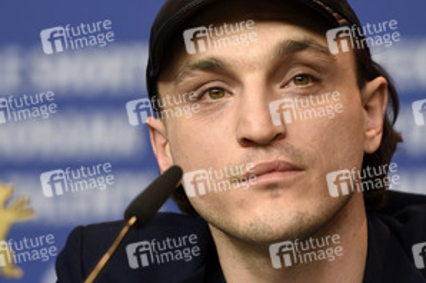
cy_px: 144
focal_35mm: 454
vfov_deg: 3.0
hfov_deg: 4.5
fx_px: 5366
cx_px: 182
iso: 640
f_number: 3.2
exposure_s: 1/320
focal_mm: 200
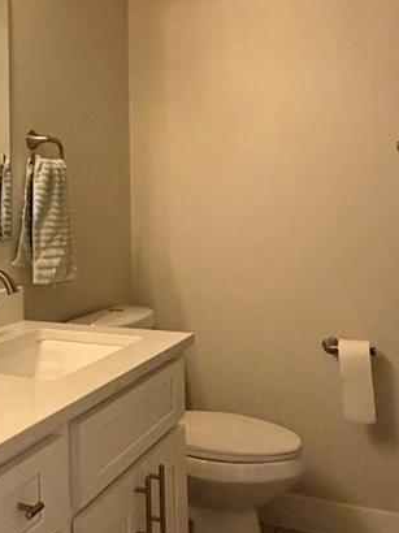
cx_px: 90
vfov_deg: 45.6
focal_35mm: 41
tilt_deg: -0.2
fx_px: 631
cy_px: 216
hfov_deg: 34.2
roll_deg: +0.7
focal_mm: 2.22
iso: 320
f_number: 2.2
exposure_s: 1/120
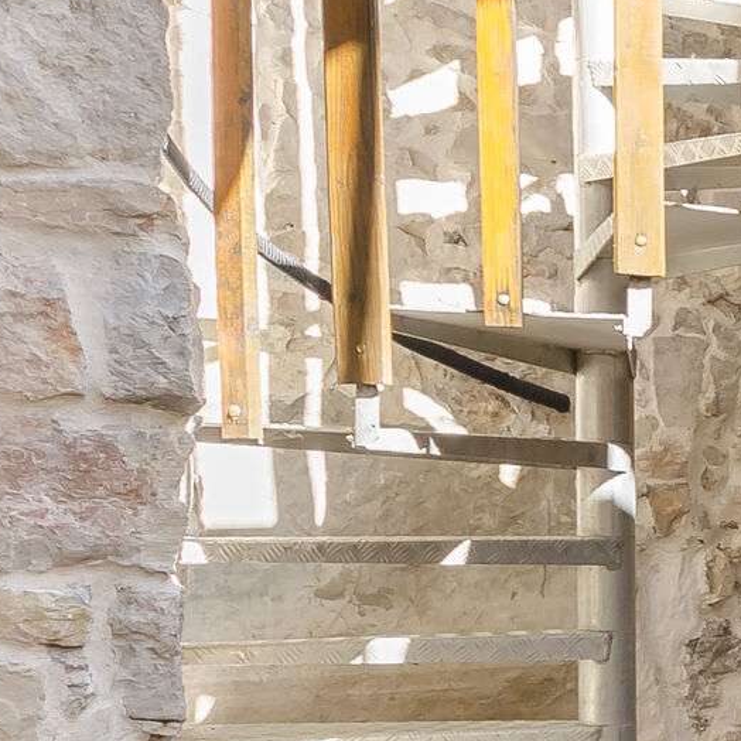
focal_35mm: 68
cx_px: 1483
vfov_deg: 24.9
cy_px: 594
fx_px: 1647
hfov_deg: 17.7
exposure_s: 1/80
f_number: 7.1
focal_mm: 10
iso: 125
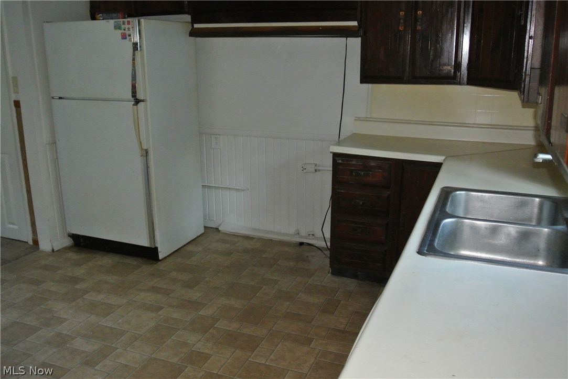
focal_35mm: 32
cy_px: 190
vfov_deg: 41.2
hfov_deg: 58.7
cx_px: 284
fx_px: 505
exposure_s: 1/60
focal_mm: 12.2
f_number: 3.8
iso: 800
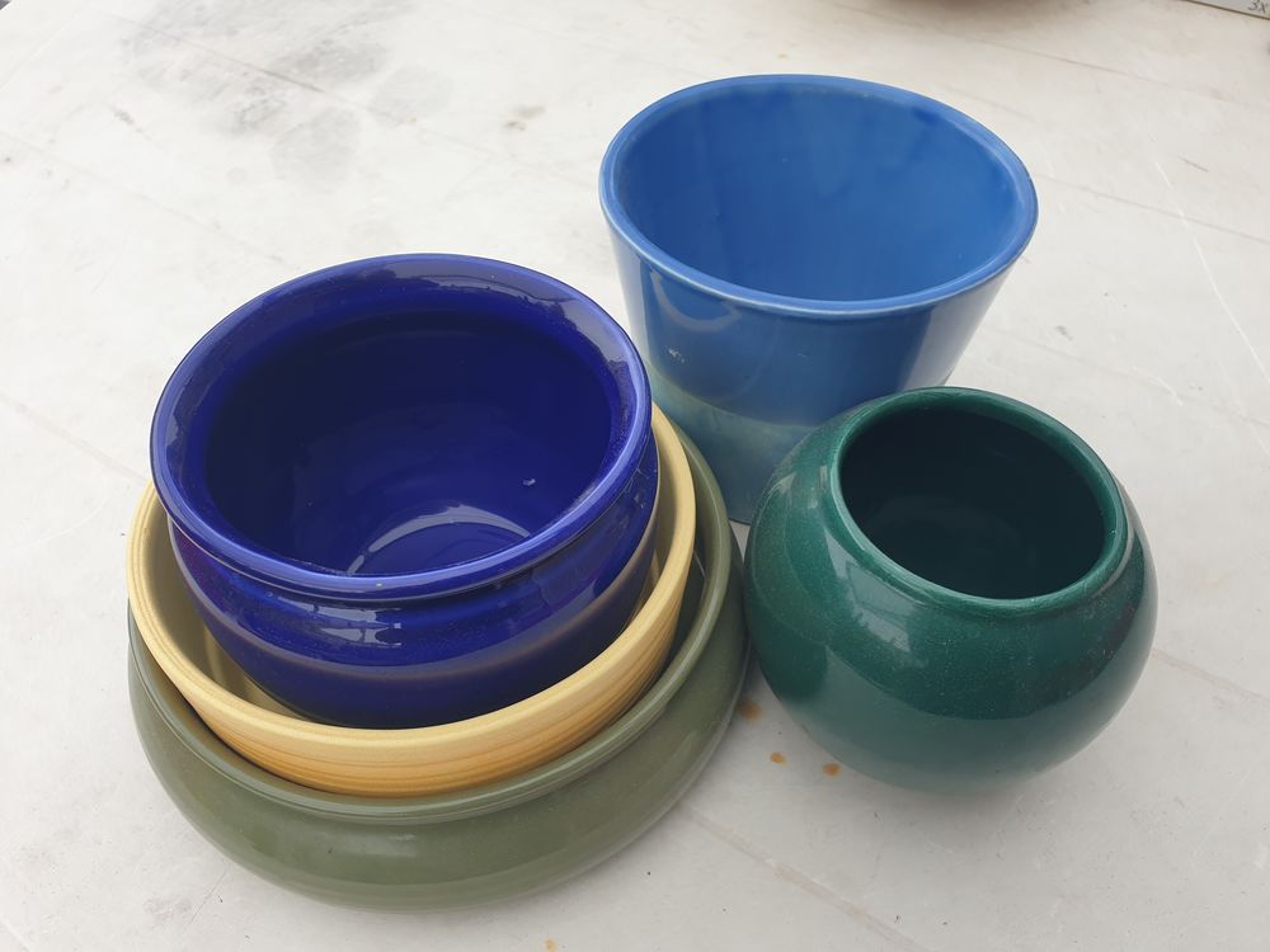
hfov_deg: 67.3
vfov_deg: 53.1
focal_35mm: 26
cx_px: 635
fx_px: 954
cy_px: 476
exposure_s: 1/355
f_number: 2.4
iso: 50
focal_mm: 4.3
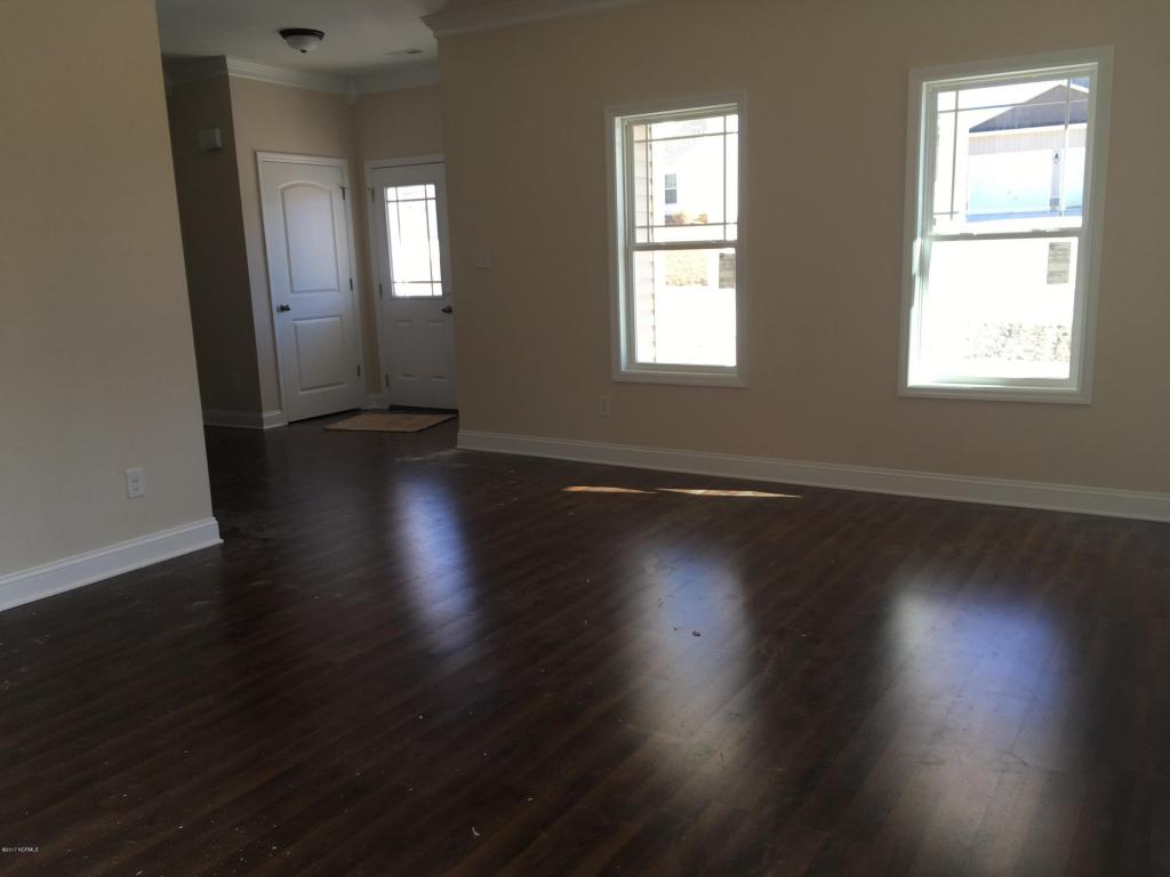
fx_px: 980
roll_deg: +1.4
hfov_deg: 61.7
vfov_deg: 48.2
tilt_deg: -10.3
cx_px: 585
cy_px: 438
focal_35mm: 29
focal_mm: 4.15
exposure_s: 1/121
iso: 25
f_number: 2.2
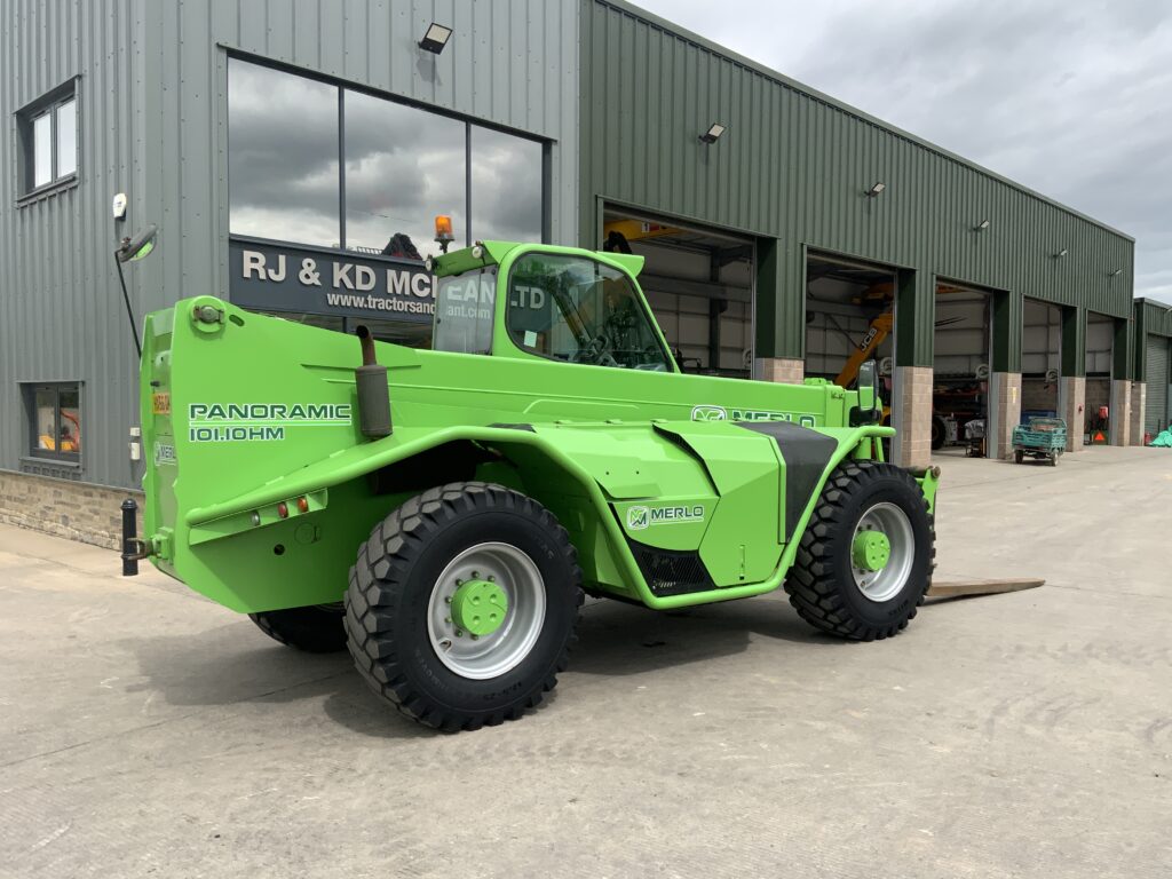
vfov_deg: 48.2
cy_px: 440
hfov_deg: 61.7
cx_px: 586
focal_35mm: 29
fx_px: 982
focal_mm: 3
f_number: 1.8
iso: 16
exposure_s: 1/1144
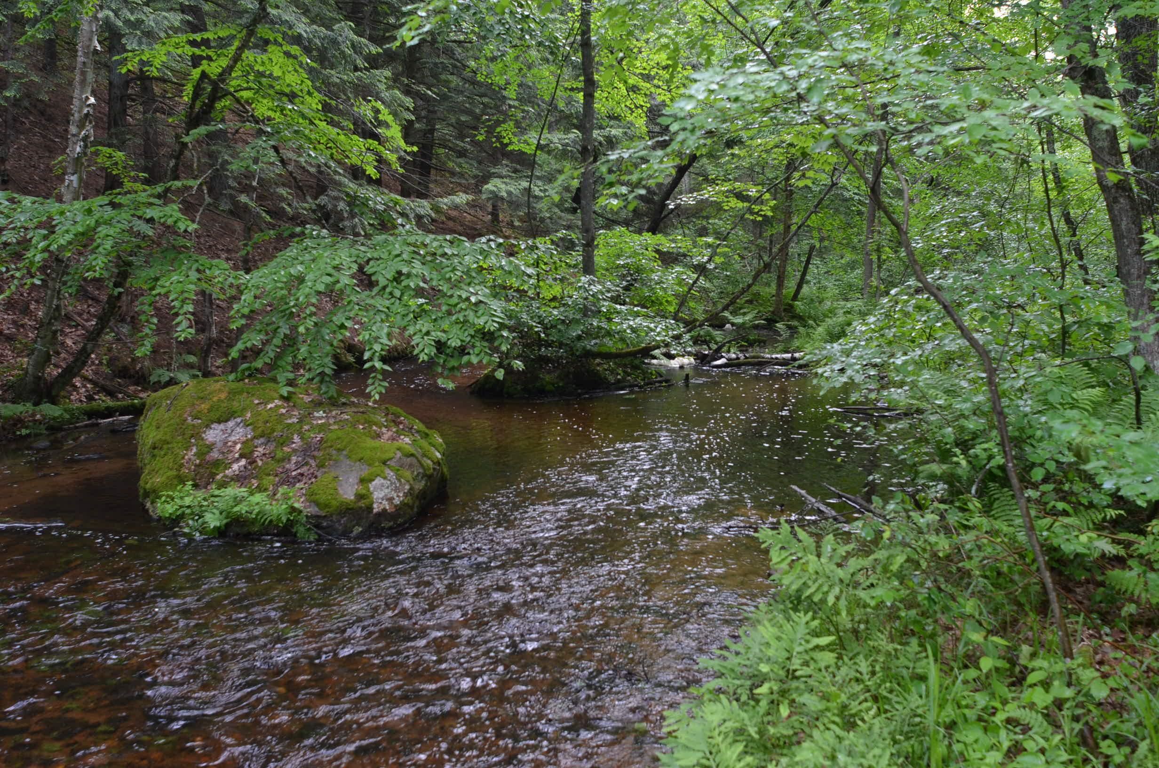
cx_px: 580
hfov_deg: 62.0
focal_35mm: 30
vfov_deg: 43.4
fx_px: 964
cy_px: 384
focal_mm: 20
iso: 400
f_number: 4.5
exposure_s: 1/80
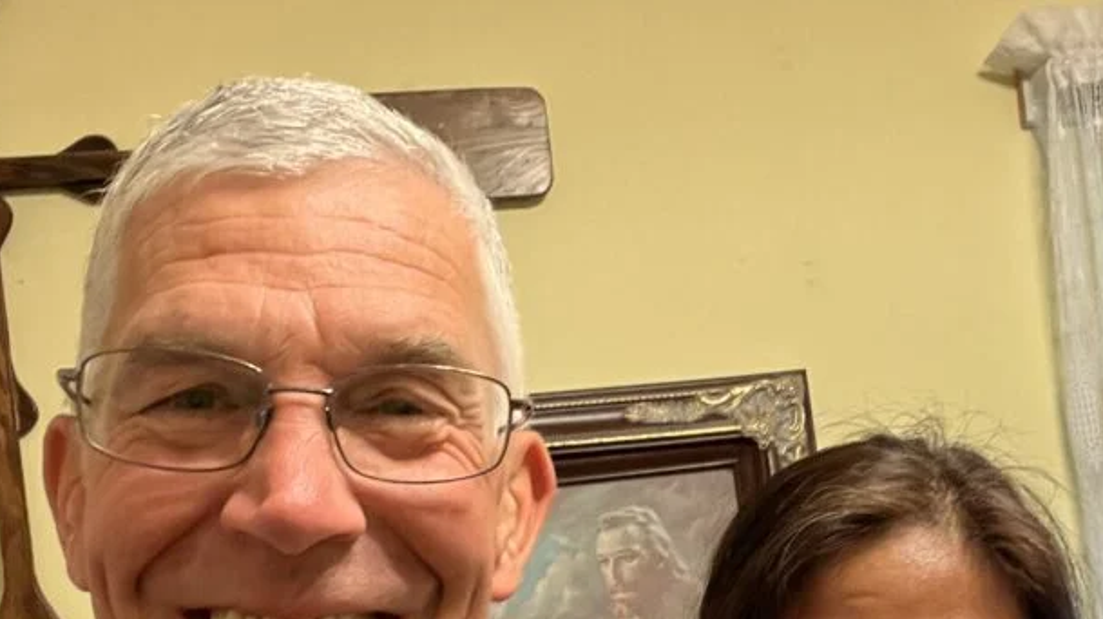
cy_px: 534
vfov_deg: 21.4
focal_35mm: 55
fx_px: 1608
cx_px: 625
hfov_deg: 37.8
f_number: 2.2
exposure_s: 1/40
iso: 400
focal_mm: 2.71
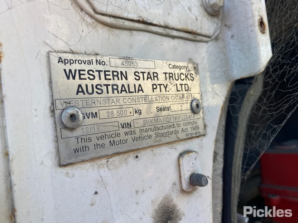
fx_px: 215
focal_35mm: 25
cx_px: 149
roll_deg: +5.8
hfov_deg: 69.4
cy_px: 112
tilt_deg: -1.4
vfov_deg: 54.9
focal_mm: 4.25
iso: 32
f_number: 1.8
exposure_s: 1/122
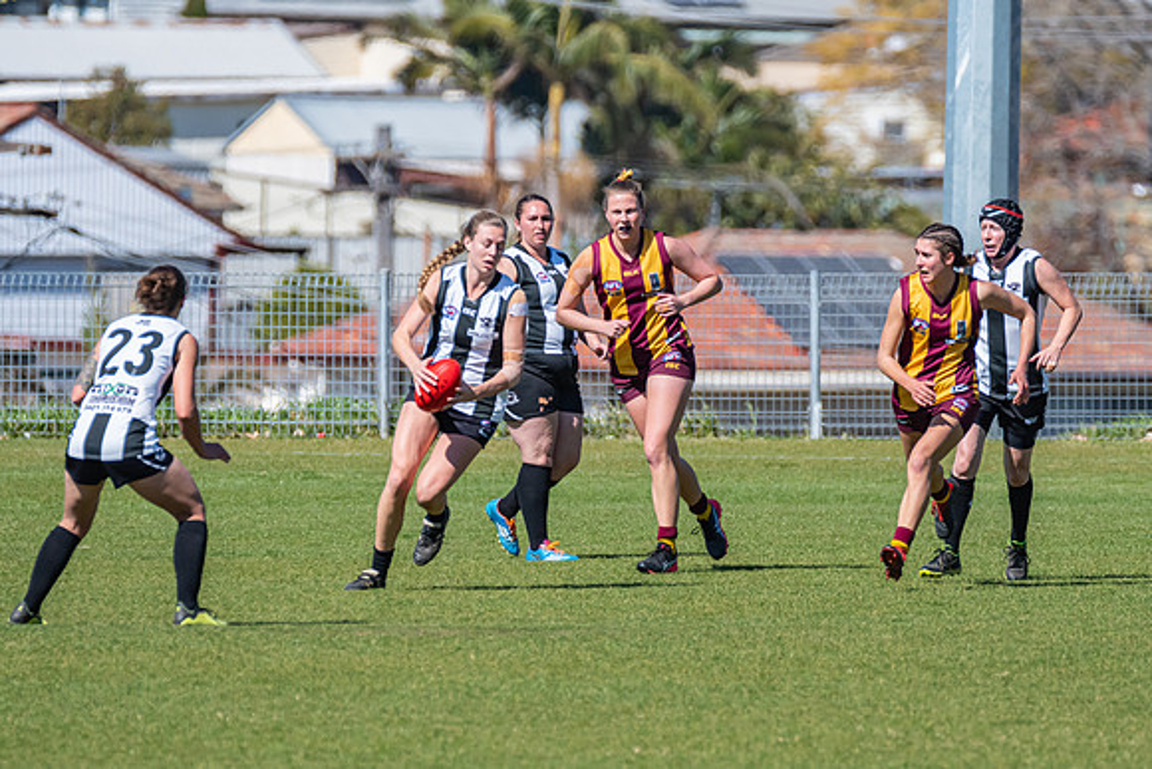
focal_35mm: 776
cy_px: 422
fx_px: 24850
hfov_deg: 2.7
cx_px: 639
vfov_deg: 1.8
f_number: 8
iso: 800
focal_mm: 460
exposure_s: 1/3200
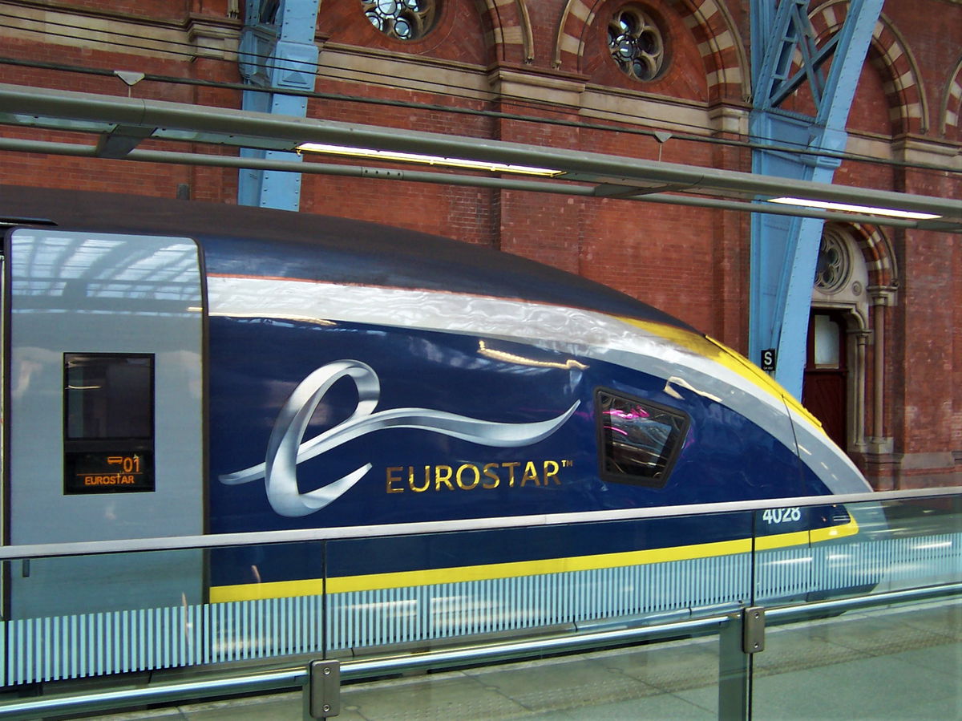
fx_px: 1000
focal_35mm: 36
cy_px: 360
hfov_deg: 51.4
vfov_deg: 39.6
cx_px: 481
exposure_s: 1/30
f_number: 2.8
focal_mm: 5.6
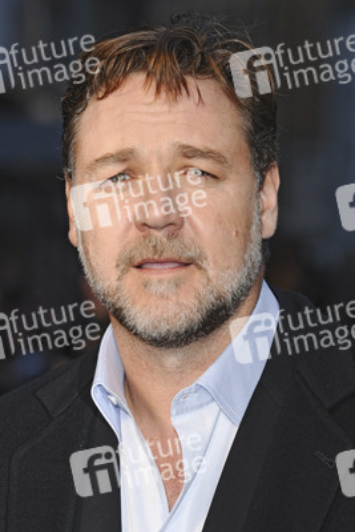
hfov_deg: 8.7
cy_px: 266
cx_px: 178
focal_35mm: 158
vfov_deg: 13.0
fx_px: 2327
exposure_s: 1/200
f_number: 5
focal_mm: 105
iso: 320
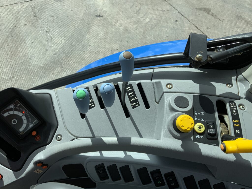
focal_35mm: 29
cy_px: 94
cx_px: 126
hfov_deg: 61.7
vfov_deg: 48.2
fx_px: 211
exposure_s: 1/1786
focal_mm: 3
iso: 16
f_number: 1.8
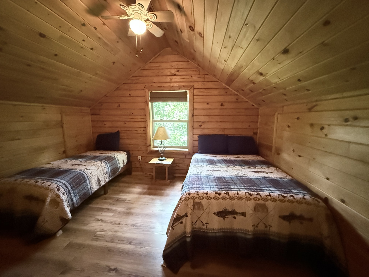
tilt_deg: -7.8
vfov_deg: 85.7
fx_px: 149
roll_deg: -0.4
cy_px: 138
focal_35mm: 14
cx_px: 184
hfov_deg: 102.1
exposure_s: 1/60
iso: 1250
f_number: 2.2
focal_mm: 2.22
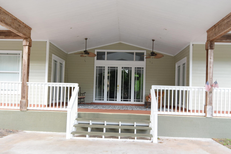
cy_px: 86
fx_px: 185
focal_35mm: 29
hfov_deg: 63.9
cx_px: 115
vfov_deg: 45.1
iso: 400
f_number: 5
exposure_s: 1/100
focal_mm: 11
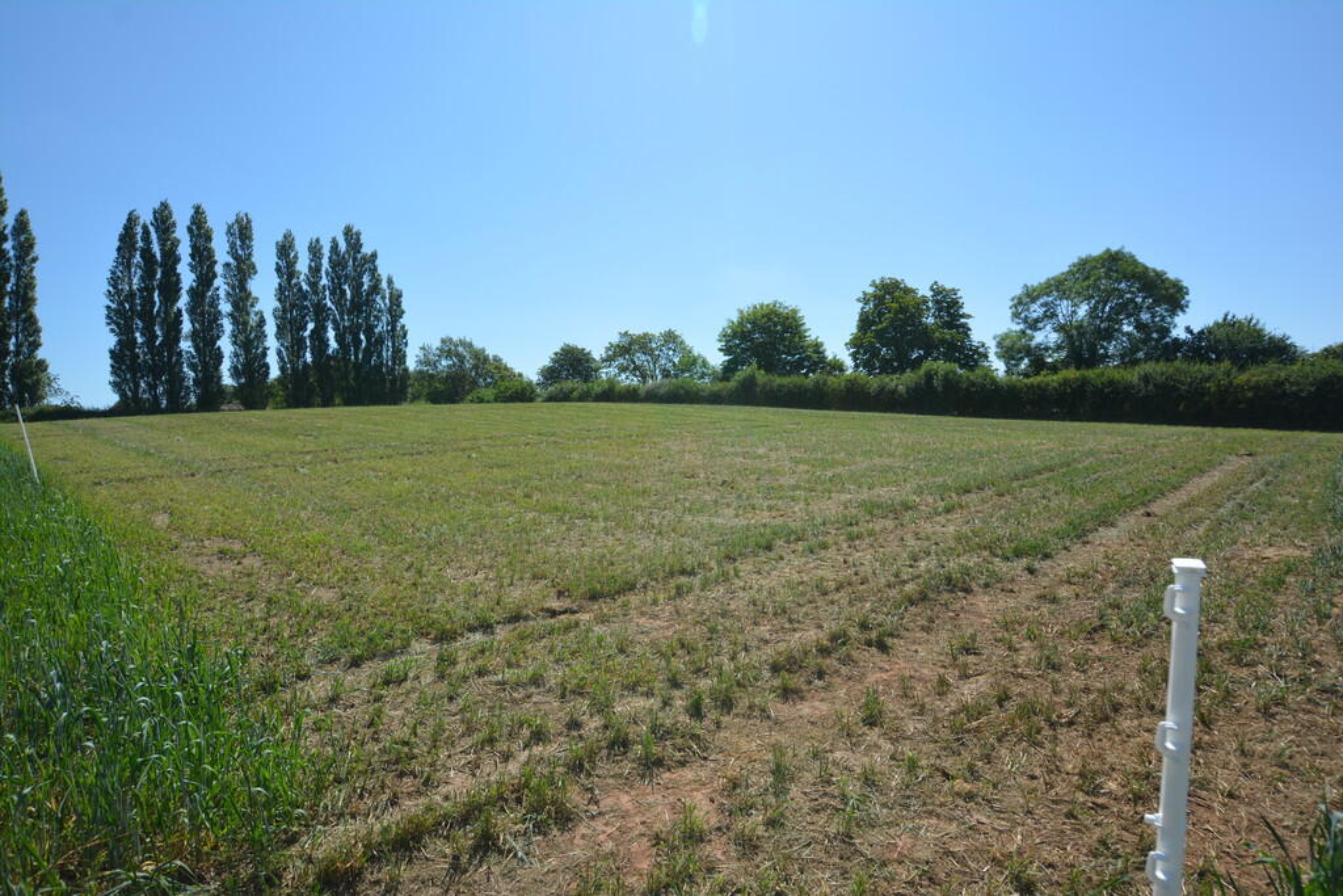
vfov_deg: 77.3
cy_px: 448
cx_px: 672
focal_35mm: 15
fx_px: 560
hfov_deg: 100.4
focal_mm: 10
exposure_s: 1/250
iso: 100
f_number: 8
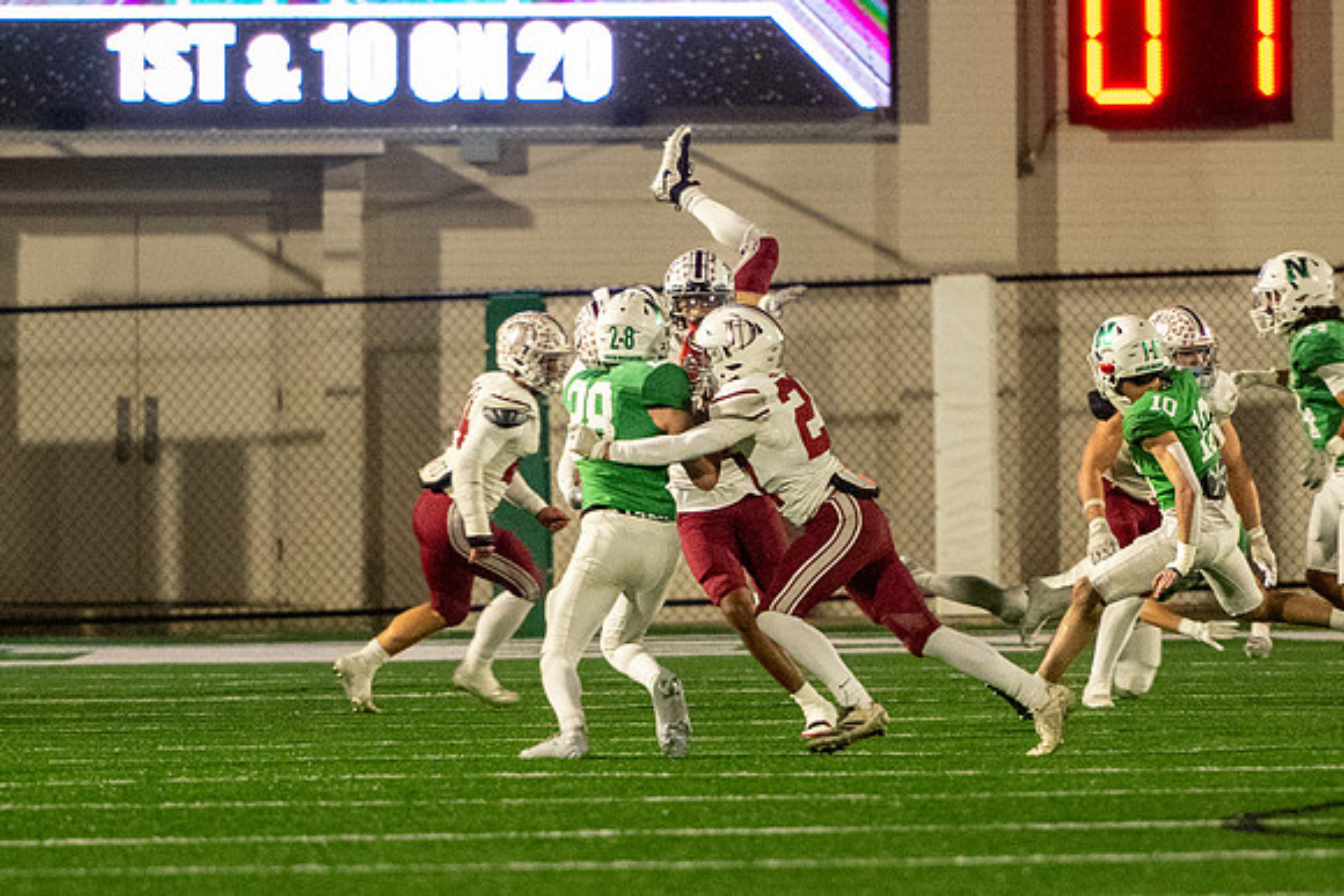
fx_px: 21152
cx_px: 577
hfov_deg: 3.6
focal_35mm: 566
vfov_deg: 2.4
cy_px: 632
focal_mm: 200
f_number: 2.8
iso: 4500
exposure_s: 1/800
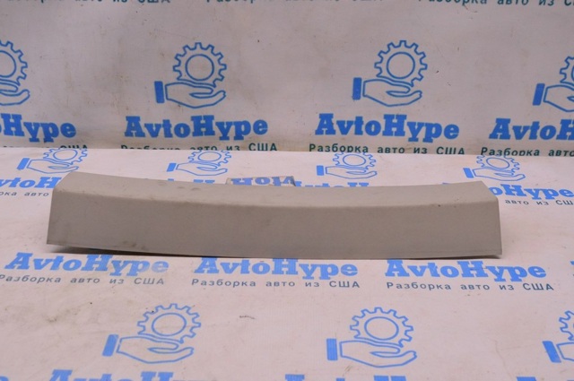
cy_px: 190
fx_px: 645
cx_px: 287
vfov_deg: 32.9
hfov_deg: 48.0
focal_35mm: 40
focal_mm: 27
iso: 1600
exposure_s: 1/160
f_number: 6.3
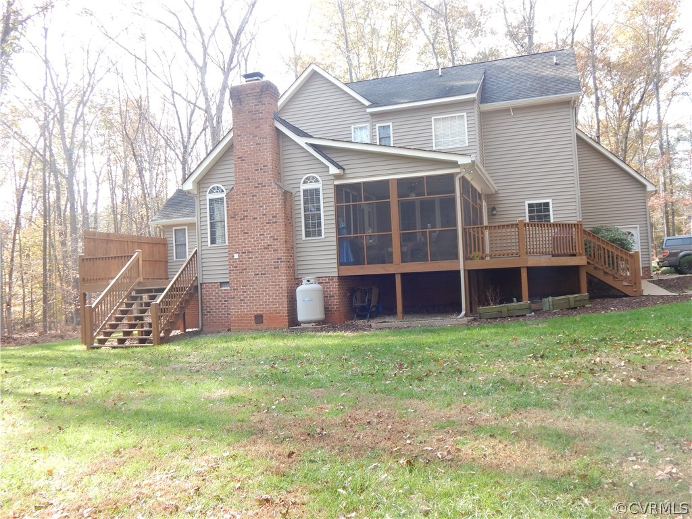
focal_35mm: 31
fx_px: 620
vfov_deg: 45.4
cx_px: 346
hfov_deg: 58.4
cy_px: 260
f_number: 3.2
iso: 125
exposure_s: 1/100
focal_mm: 5.6
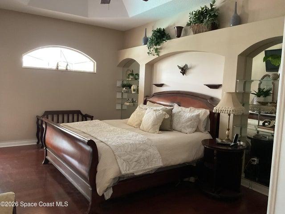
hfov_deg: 61.7
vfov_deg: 48.2
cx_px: 142
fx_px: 239
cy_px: 107
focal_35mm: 29
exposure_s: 1/30
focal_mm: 3
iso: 400
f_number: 1.8
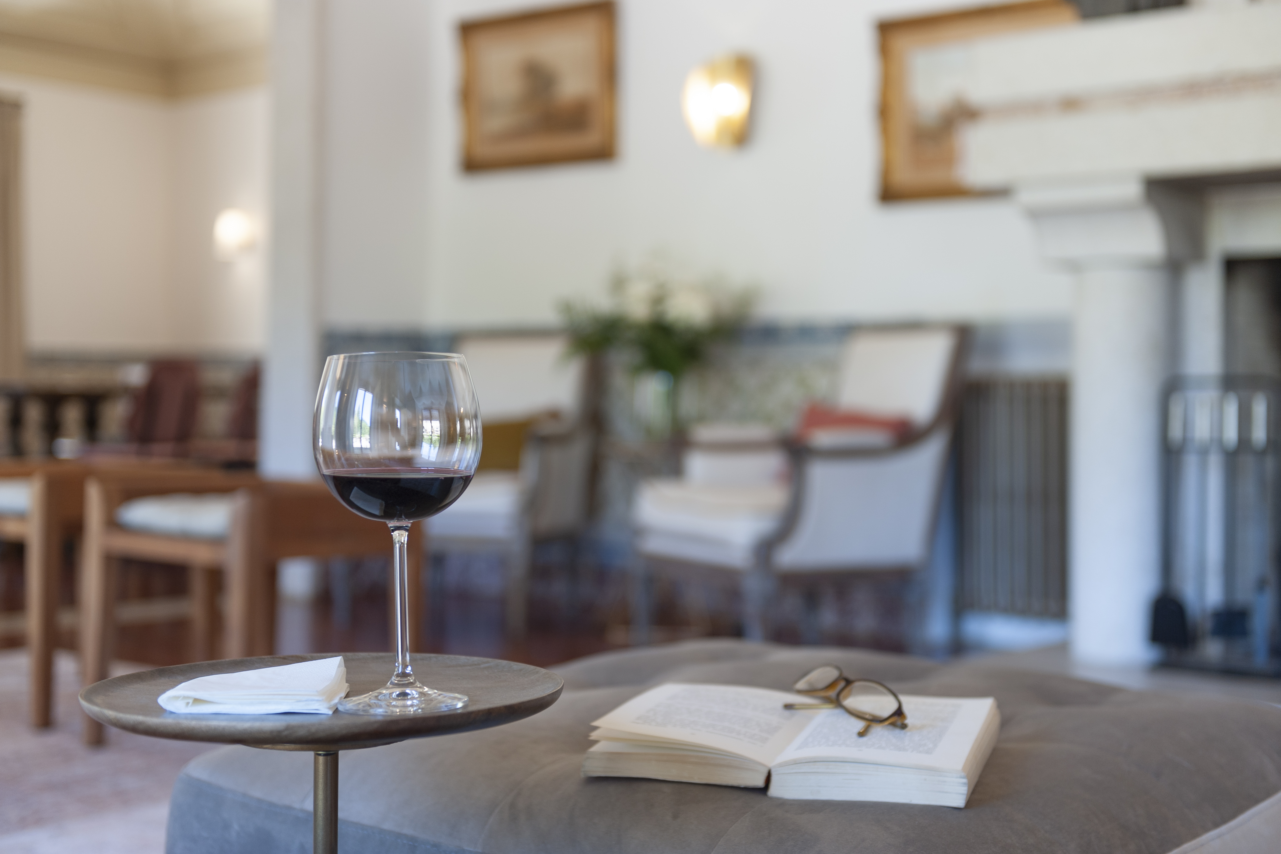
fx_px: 1708
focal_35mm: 48
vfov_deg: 28.1
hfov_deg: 41.1
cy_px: 427
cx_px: 640
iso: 200
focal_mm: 48
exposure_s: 1/60
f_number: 2.8
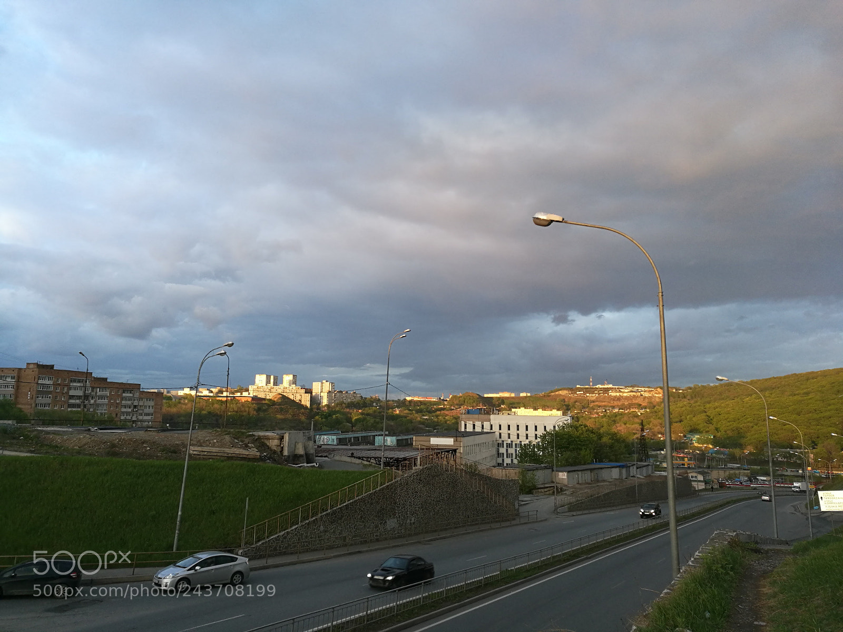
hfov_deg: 65.3
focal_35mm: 27
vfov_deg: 51.4
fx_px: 658
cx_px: 422
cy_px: 316
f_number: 2.2
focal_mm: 4.5
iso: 100
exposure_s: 1/100
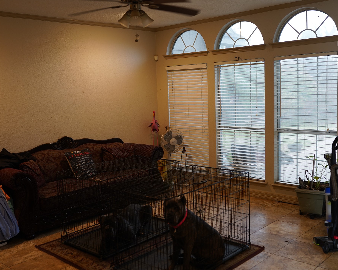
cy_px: 135
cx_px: 176
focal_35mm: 40
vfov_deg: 37.3
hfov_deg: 45.8
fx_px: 400
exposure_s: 1/60
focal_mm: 35
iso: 400
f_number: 2.2
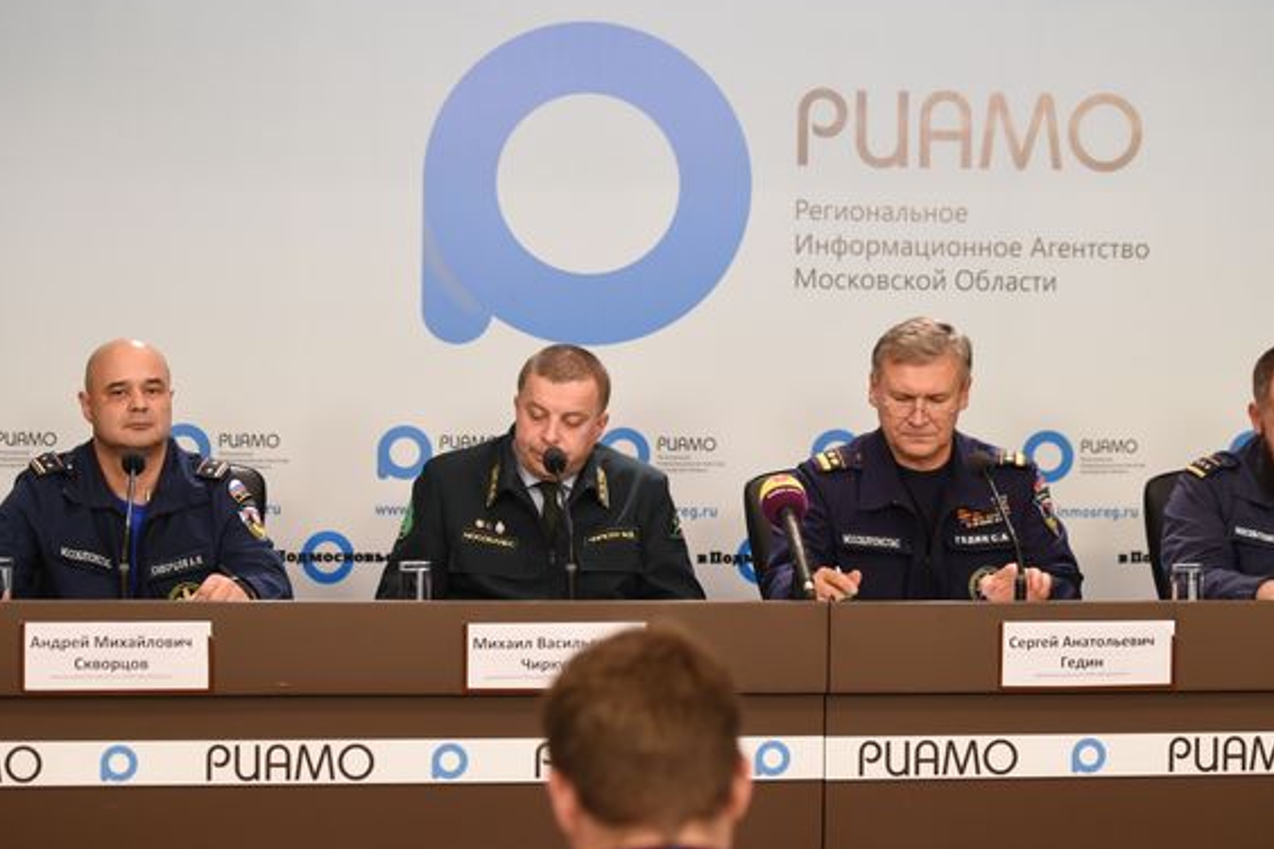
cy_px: 358
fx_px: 3078
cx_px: 711
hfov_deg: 23.4
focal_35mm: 87
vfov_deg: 15.7
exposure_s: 1/250
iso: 1600
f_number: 3.5
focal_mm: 70
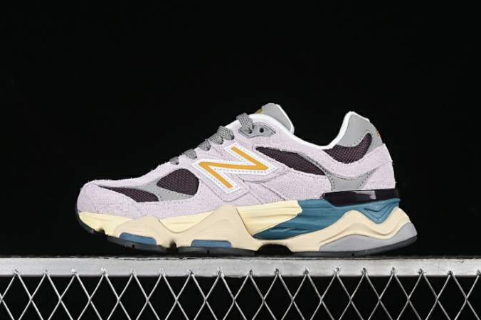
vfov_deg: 16.8
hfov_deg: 25.1
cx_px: 243
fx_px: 1082
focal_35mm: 81
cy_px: 151
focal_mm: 50
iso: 160
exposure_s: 1/80
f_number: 8
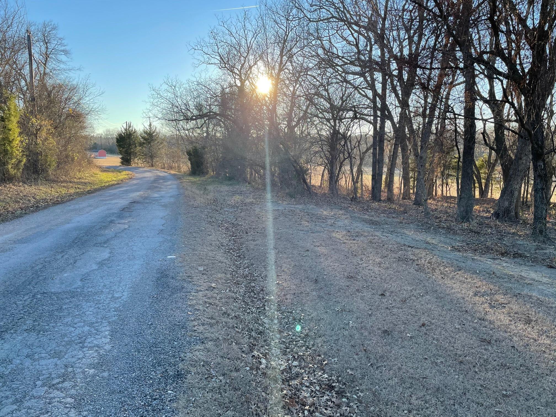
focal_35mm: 26
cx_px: 278
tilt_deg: -7.9
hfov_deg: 67.3
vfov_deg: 53.1
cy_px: 208
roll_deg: +0.3
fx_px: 418
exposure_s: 1/774
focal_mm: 4.2
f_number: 1.6
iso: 32
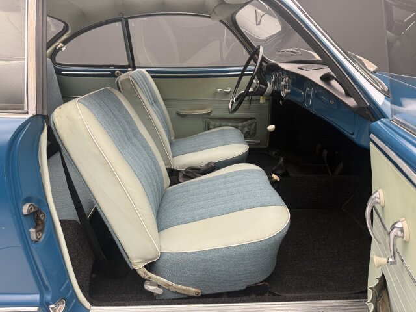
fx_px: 288
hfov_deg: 71.6
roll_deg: -1.9
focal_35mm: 24
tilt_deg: -20.3
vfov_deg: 56.8
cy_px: 156
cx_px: 208
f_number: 1.78
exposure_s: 1/49
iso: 160
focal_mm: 6.76
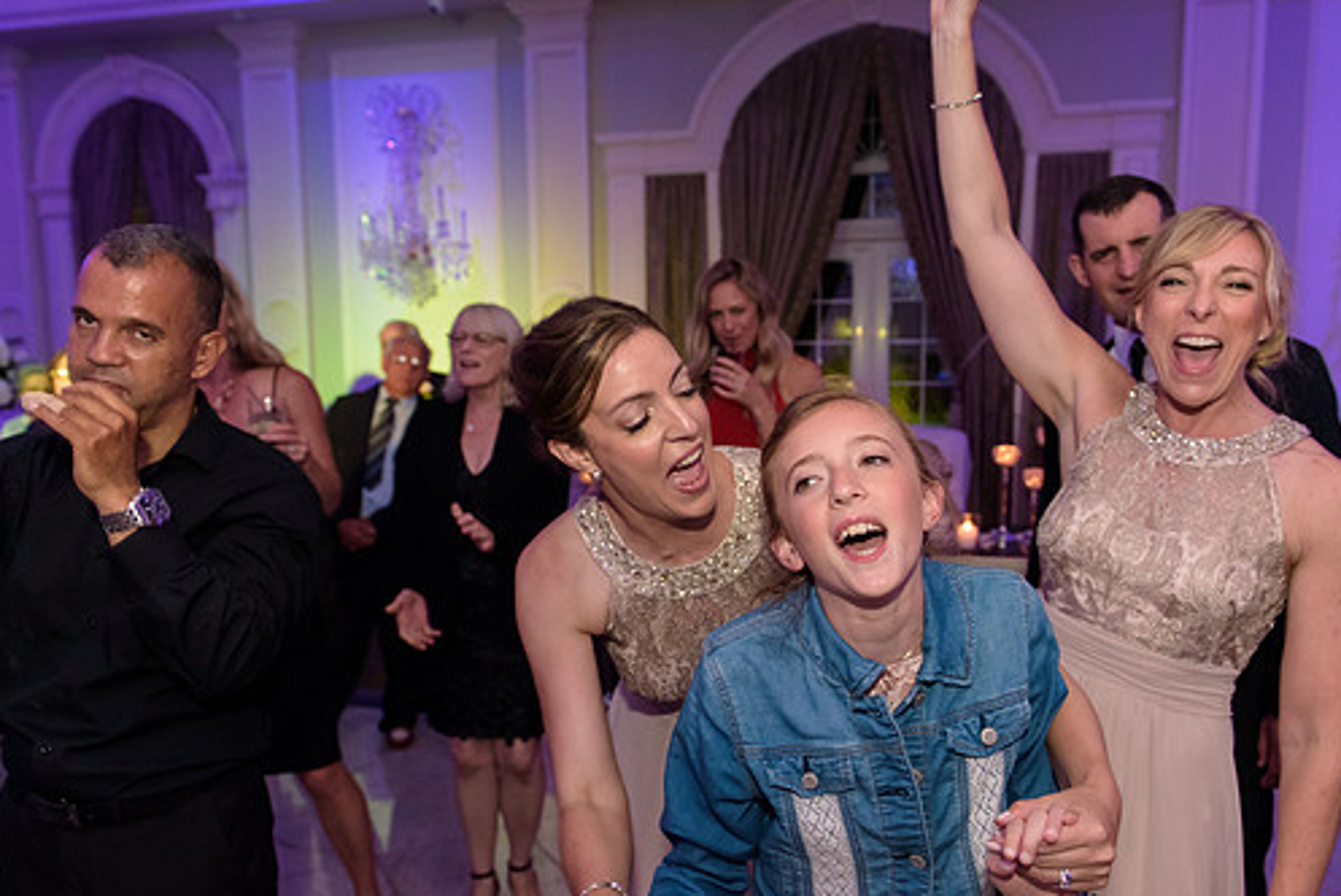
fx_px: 1044
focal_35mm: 28
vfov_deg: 46.4
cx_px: 753
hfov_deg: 65.2
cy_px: 503
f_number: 3.2
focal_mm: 24
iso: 3200
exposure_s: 1/125
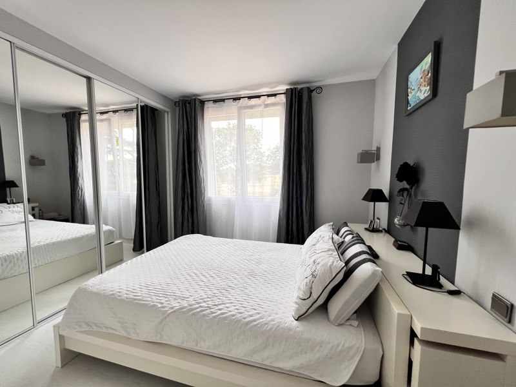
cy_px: 194
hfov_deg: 106.2
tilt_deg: -4.5
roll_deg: +0.3
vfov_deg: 89.9
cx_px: 258
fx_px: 194
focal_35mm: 13
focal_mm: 1.57
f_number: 1.8
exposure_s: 1/99
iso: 125
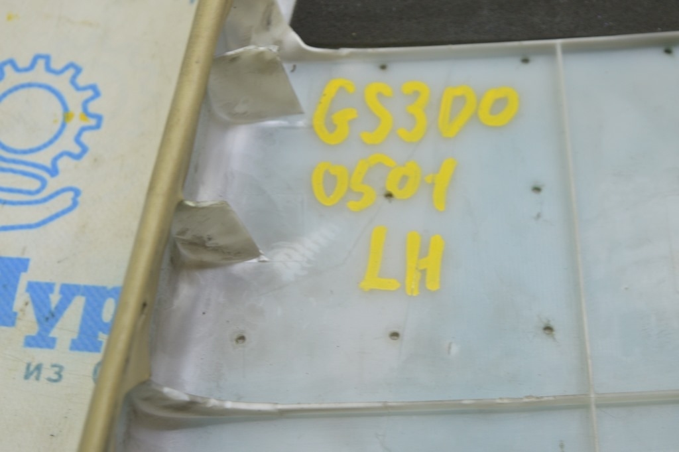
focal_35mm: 75
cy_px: 226
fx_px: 1413
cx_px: 340
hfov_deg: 27.0
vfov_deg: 18.2
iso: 400
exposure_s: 1/20
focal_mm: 50
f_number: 5.6
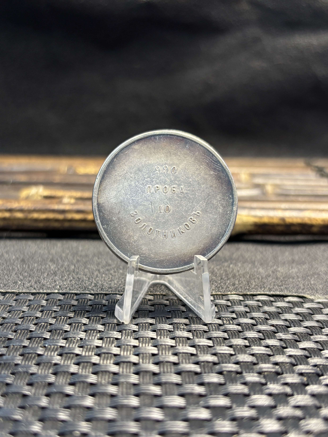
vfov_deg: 67.3
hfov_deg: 53.1
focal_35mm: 26
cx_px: 164
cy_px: 218
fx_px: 328
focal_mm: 5.96
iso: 250
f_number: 1.6
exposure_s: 1/60
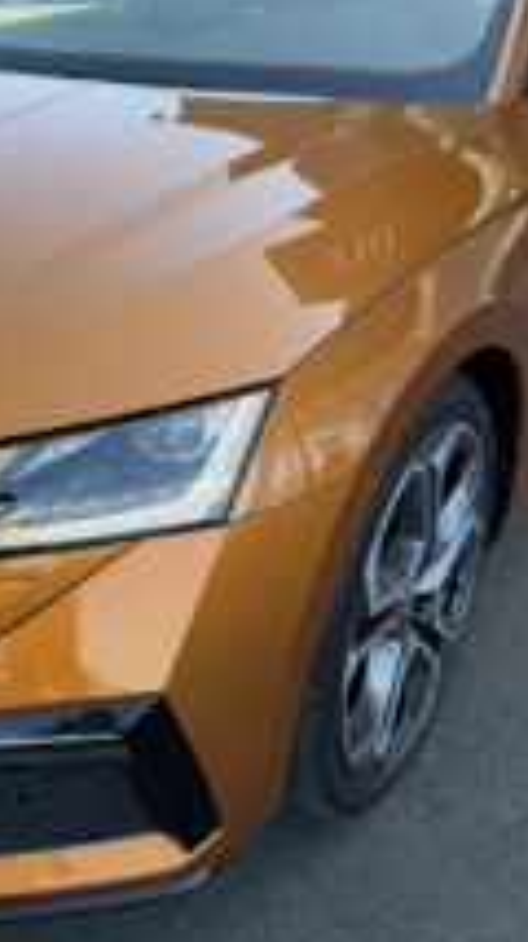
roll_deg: -1.3
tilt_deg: -21.0
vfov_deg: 46.1
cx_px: 70
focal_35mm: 44
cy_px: 361
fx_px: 1098
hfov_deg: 26.3
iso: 80
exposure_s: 1/535
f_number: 1.78
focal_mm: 6.76
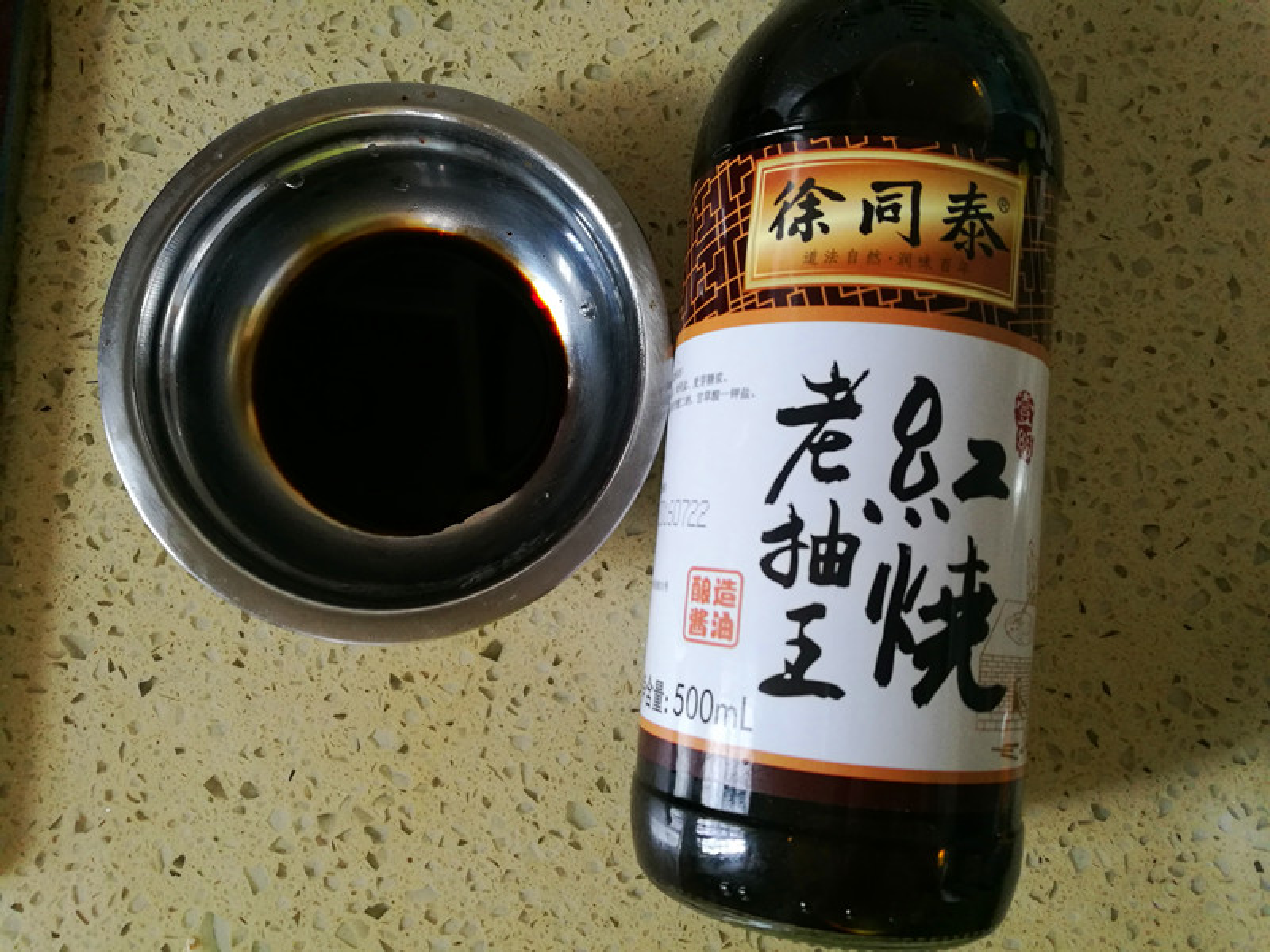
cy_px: 476
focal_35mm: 27
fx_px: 991
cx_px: 635
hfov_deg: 65.3
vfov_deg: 51.4
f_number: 2.2
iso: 200
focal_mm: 4.5
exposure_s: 1/30
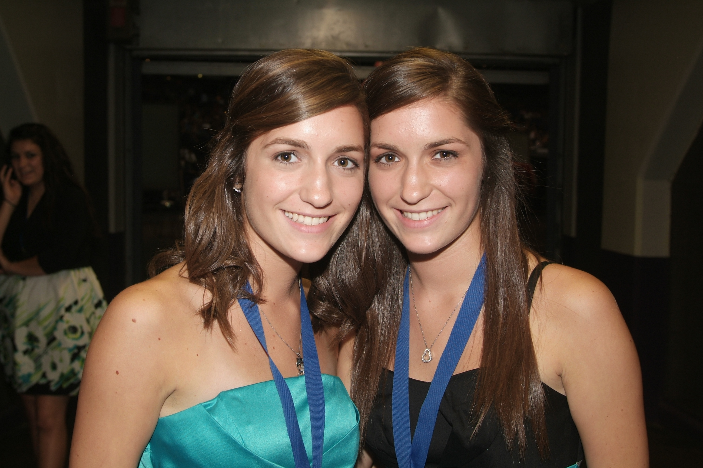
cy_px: 234
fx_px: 879
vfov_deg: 29.9
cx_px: 352
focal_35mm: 45
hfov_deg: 43.6
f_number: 5.6
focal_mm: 30
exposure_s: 1/60
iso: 400
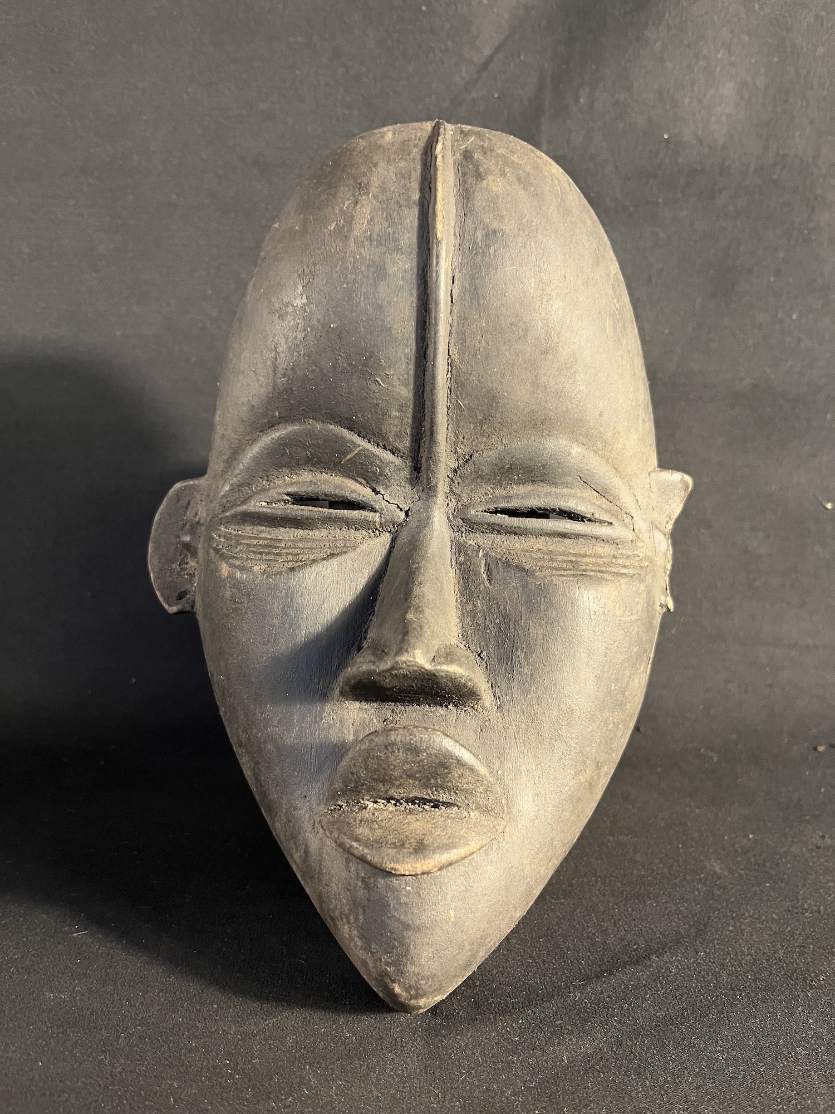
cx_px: 418
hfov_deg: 53.1
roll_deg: -2.2
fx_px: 836
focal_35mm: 26
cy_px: 557
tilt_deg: -10.2
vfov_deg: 67.3
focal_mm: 5.1
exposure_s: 1/33
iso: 400
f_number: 1.6
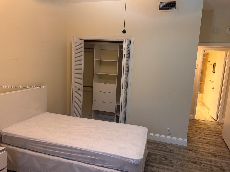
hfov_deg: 69.4
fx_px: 166
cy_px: 87
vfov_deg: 54.9
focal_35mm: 25
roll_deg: -3.5
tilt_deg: -9.7
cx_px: 116
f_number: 1.78
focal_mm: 6.76
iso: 250
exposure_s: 1/60
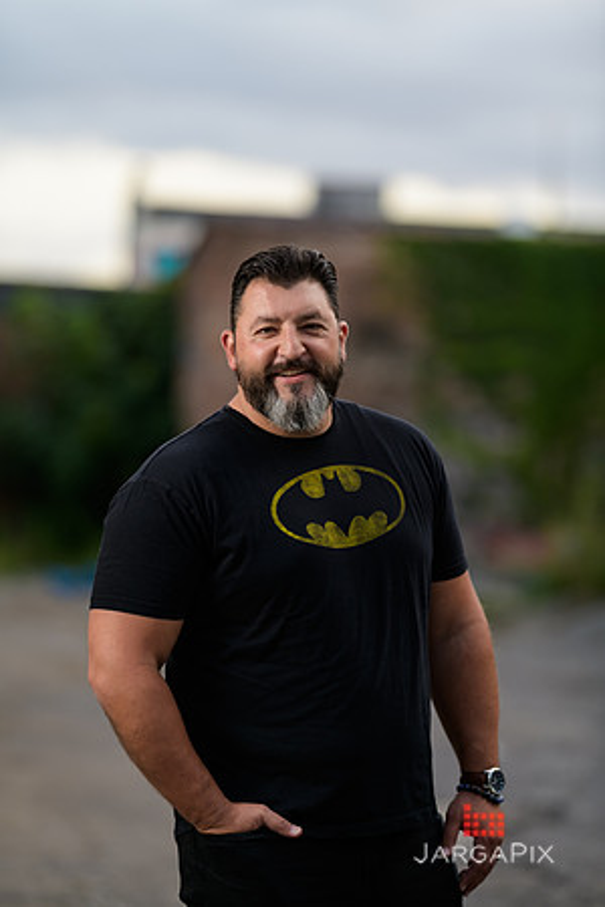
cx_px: 302
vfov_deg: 15.2
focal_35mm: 135
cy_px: 454
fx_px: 3403
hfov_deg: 10.2
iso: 200
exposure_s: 1/250
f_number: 2
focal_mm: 135
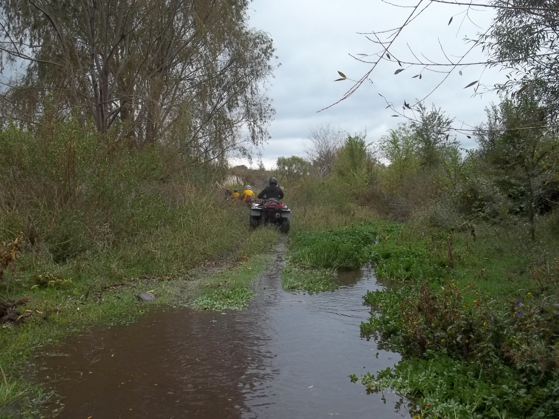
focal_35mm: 33
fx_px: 533
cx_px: 280
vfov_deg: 42.9
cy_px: 210
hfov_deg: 55.4
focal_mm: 5.9
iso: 64
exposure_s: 1/250
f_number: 3.3
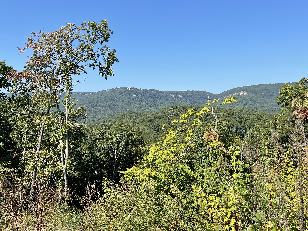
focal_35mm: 32
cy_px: 99
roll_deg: -0.4
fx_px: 285
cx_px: 126
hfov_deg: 56.5
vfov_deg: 44.0
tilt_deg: +3.5
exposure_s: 1/2488
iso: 32
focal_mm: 5.1
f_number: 1.6
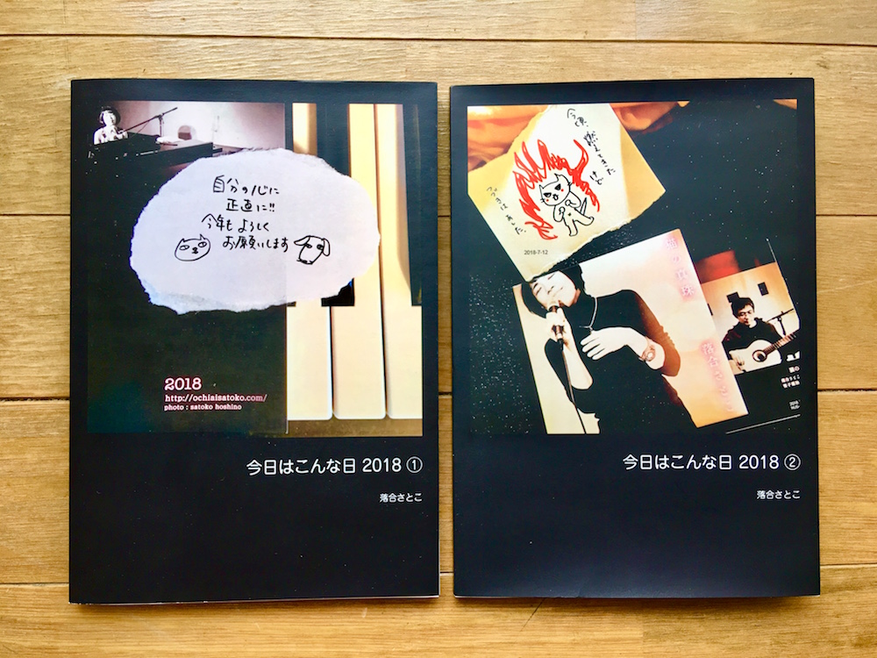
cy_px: 329
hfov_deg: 61.7
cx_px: 438
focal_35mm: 29
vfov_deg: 48.2
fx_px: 735
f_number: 2.2
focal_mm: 4.15
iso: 40
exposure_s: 1/120
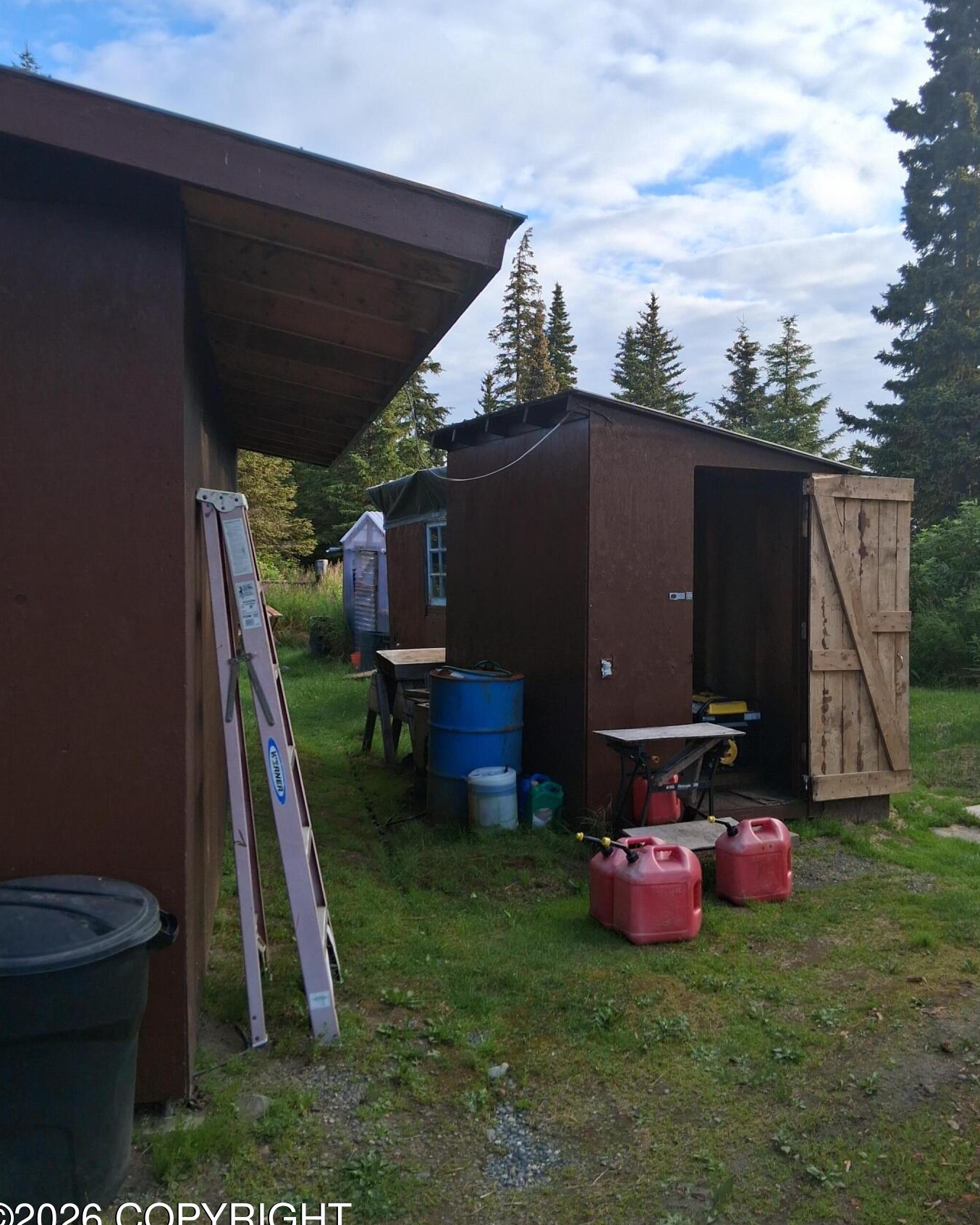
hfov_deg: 48.5
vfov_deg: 58.7
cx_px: 522
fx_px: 1087
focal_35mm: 30
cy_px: 561
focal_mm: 3.98
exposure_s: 1/447
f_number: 1.8
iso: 25
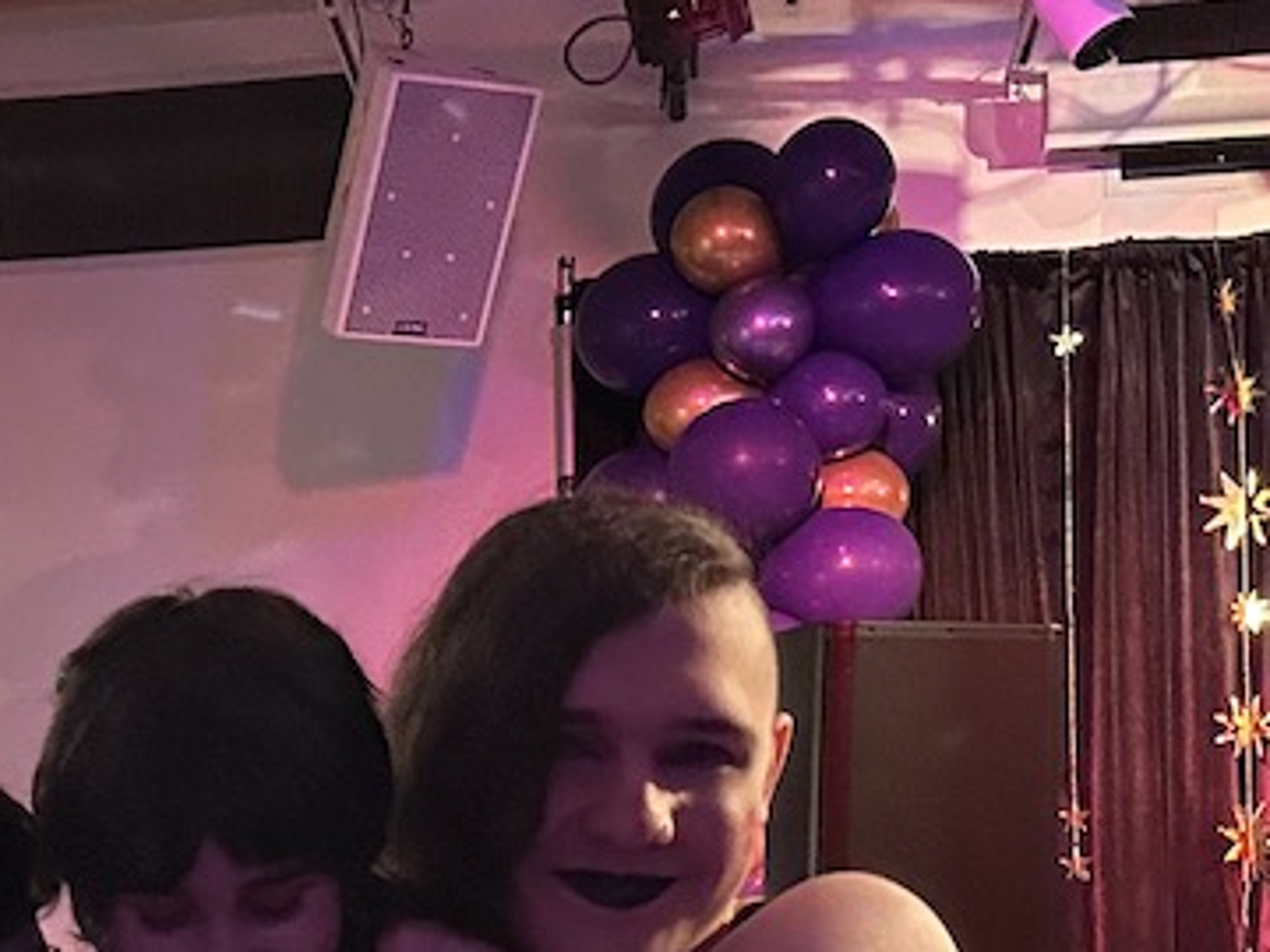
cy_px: 881
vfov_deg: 18.1
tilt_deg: +0.2
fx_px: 2935
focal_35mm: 80
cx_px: 39
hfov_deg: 23.5
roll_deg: +1.9
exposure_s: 1/60
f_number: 1.78
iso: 500
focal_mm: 6.86
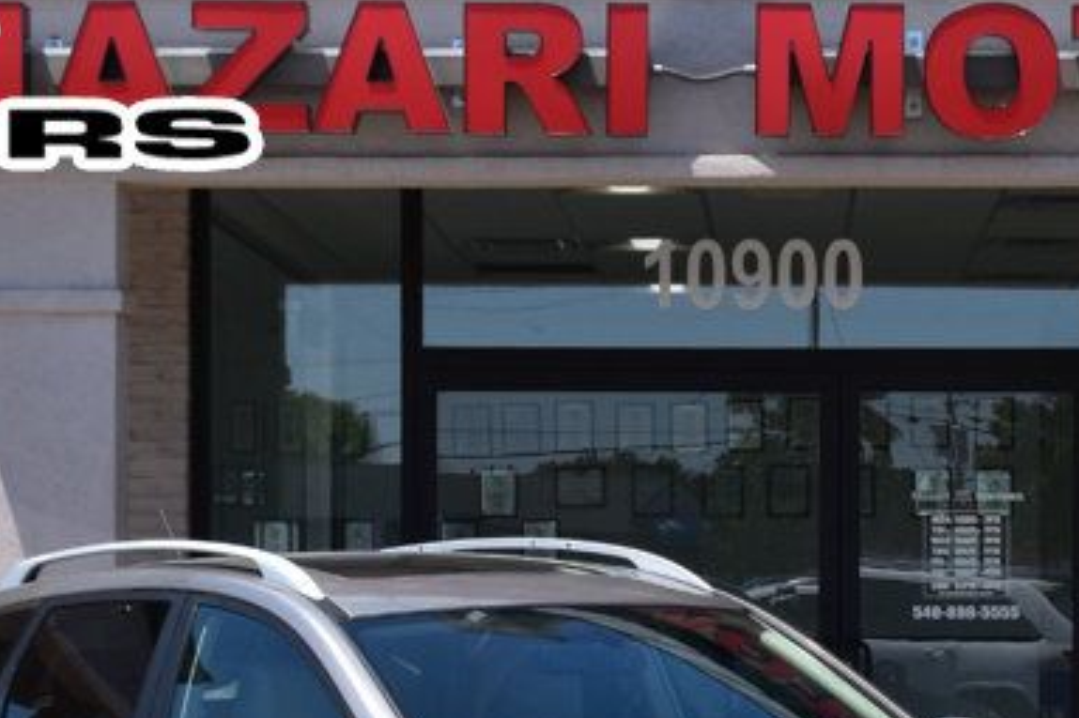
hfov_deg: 16.4
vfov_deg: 10.9
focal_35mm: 124
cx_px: 741
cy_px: 681
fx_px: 3725
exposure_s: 1/500
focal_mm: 31
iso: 400
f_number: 11
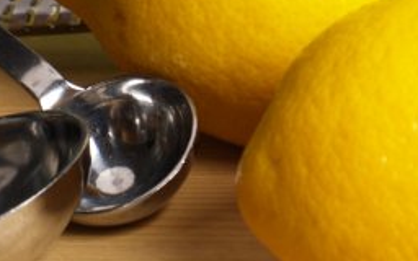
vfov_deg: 3.9
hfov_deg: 6.3
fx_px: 3748
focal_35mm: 329
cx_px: 661
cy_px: -260
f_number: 11
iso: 100
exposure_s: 1/80
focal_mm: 69
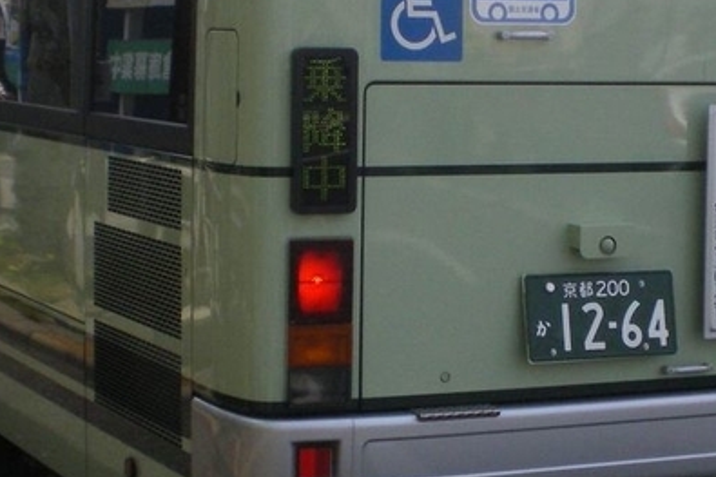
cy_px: 100
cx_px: 357
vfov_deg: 16.9
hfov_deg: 25.4
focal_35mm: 80
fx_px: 1590
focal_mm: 6.3
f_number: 4.6
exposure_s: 1/640
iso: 200
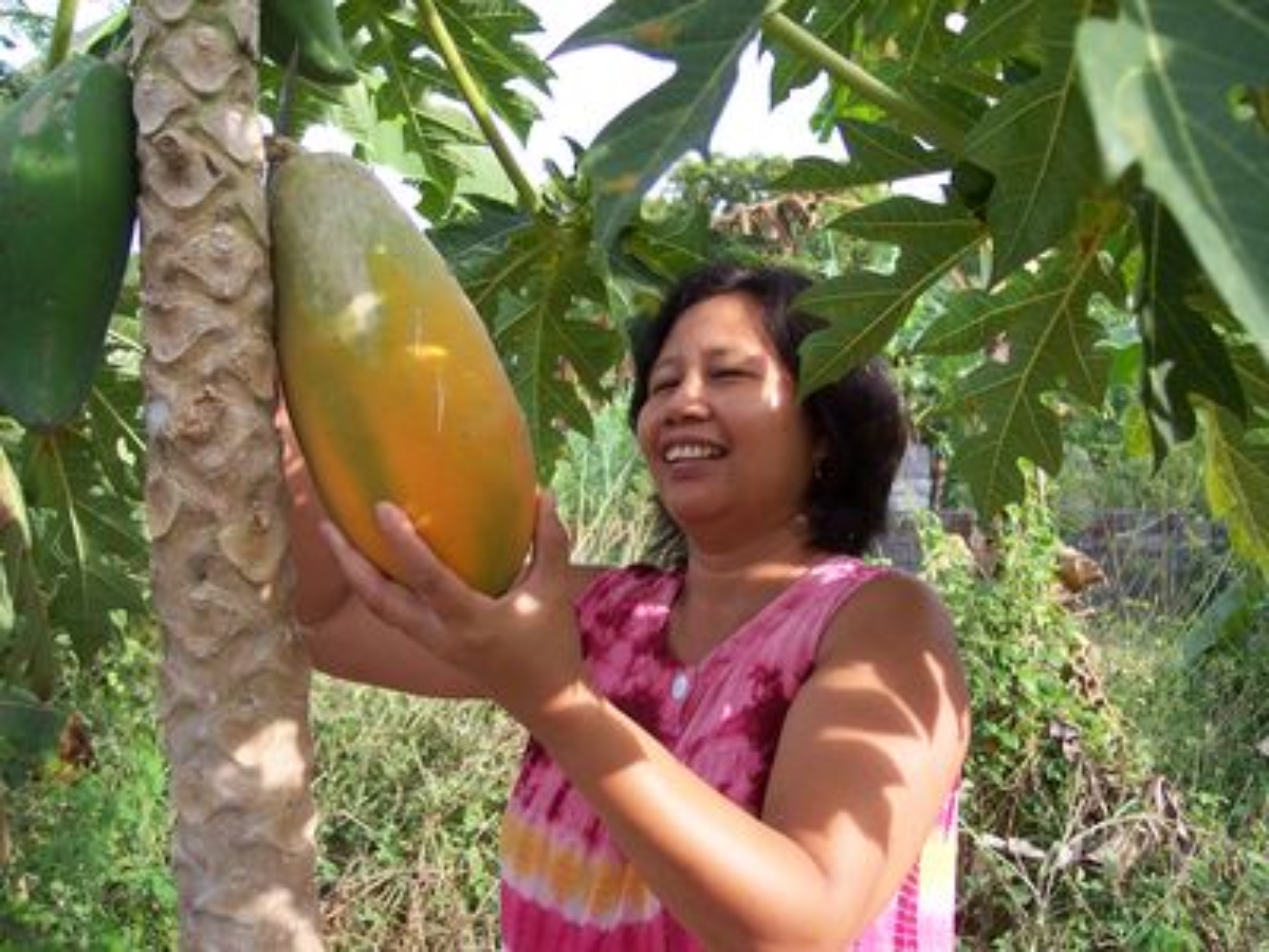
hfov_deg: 49.0
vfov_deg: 37.7
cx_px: 634
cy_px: 476
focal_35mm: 38
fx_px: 1393
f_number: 2.8
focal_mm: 8
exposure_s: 1/250
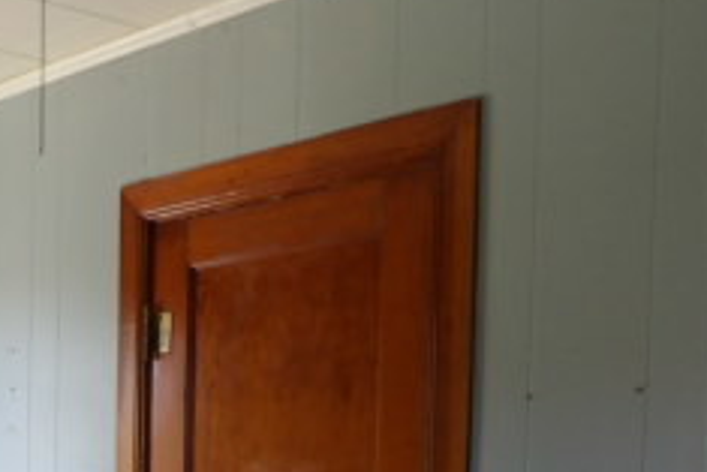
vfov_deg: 18.7
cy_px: 604
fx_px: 1336
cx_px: -117
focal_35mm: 68
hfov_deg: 26.7
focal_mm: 4.3
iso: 109
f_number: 3.2
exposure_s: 1/33
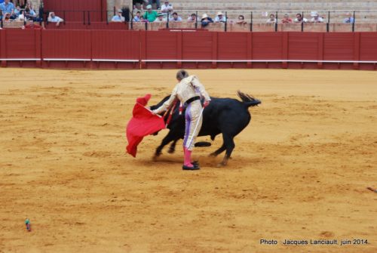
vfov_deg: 10.0
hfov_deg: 14.8
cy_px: 126
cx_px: 188
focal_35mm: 138
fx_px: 1447
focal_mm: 92
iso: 400
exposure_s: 1/200
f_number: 5
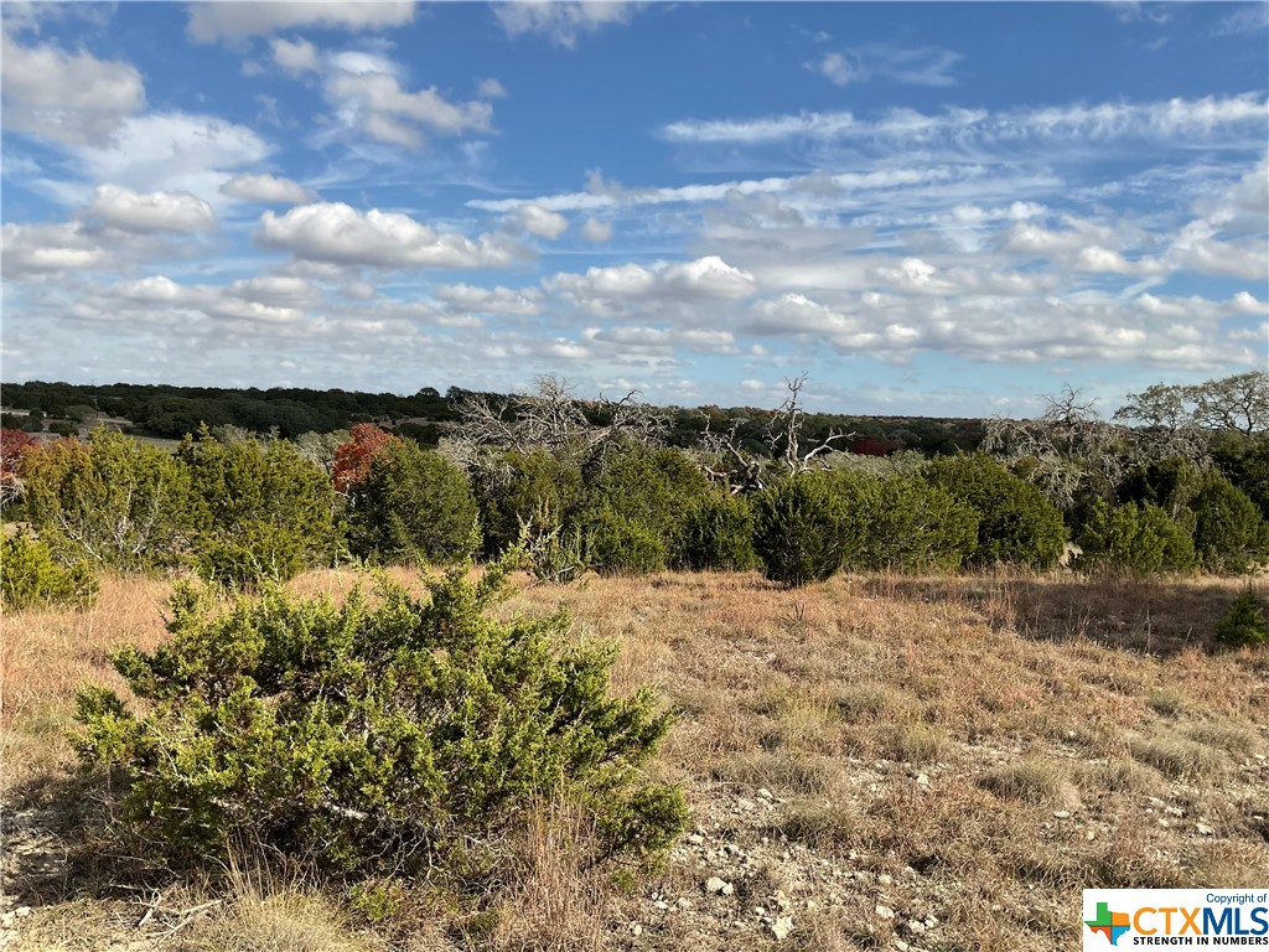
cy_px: 476
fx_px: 1063
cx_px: 634
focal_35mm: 29
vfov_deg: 48.2
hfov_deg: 61.7
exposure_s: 1/2667
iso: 20
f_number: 1.8
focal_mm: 3
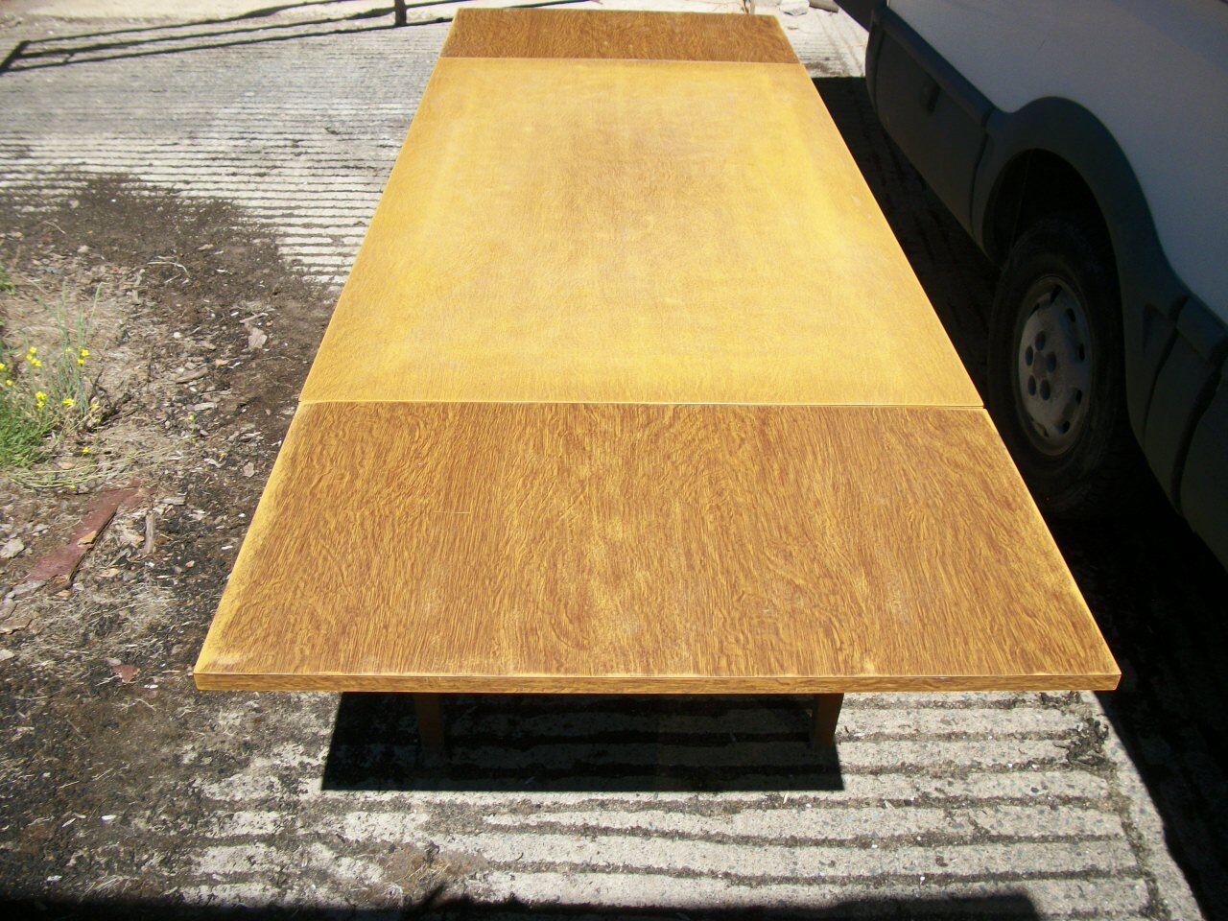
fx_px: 1135
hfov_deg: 56.8
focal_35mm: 32
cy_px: 460
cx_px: 614
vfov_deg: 44.2
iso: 80
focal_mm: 5.7
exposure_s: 1/160
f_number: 8.8
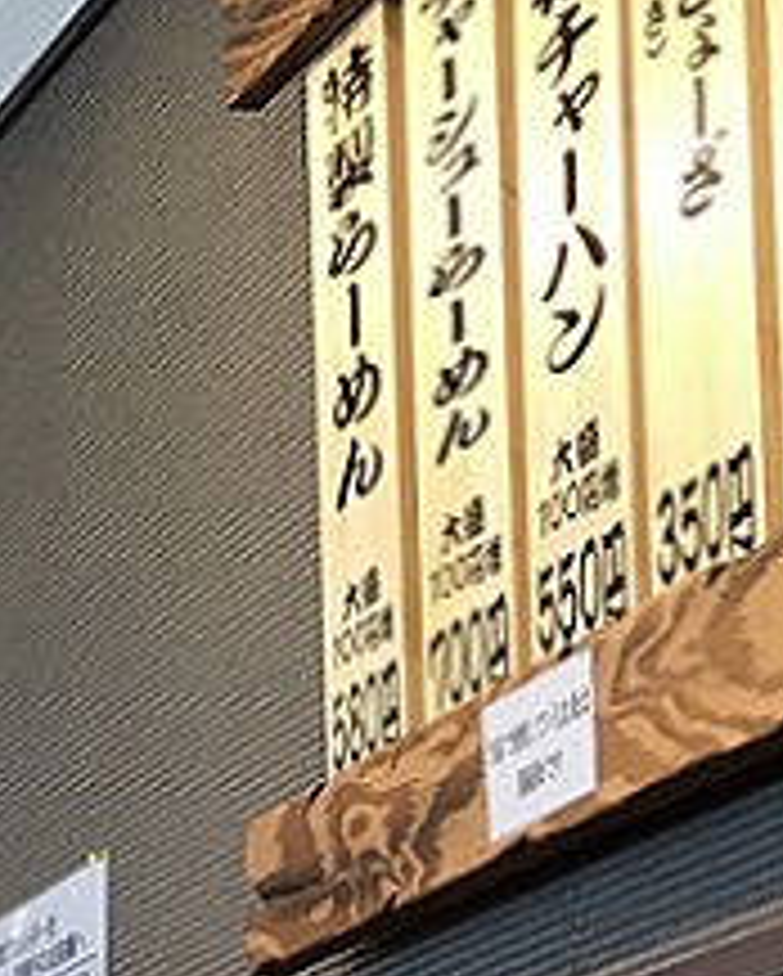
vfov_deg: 13.9
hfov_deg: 10.0
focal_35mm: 134
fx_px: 3876
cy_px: 1217
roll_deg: -2.0
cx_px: -1141
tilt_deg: +6.8
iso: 20
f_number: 1.8
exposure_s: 1/40
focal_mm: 3.99
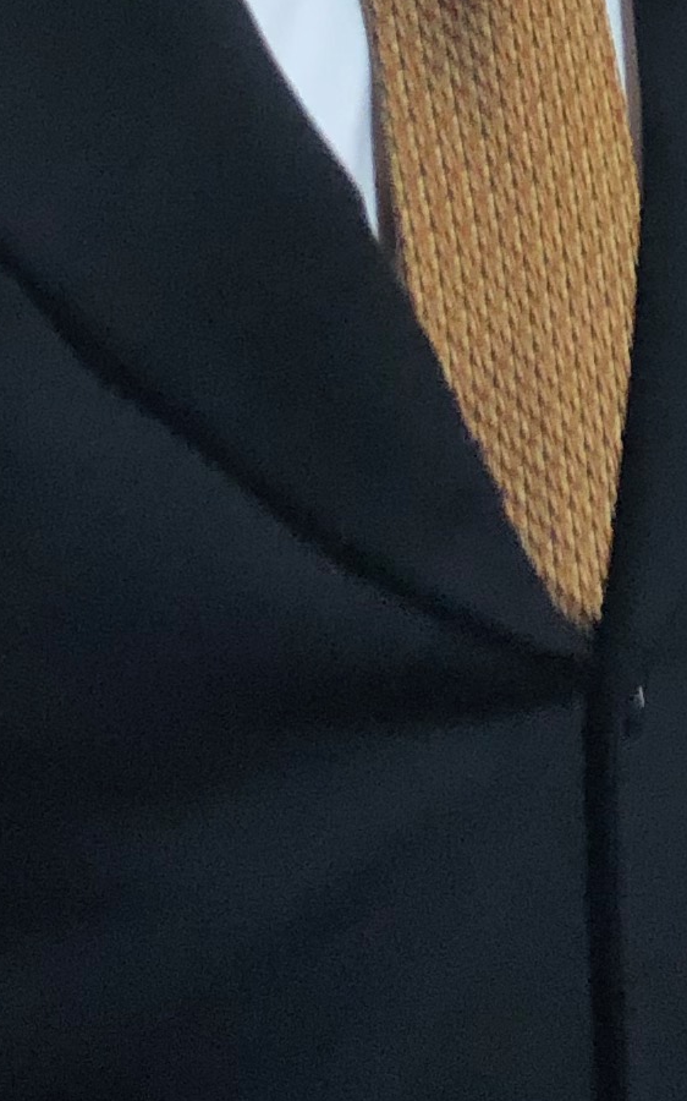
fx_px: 3987
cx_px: 933
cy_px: -149
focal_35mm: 133
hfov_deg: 9.6
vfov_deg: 15.3
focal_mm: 3.99
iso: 100
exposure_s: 1/12
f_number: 1.8
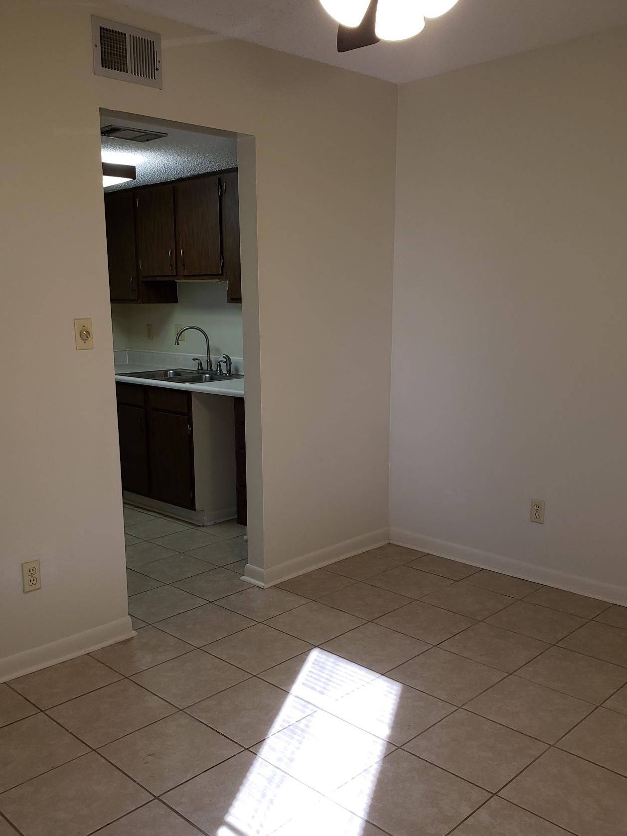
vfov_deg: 58.3
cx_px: 282
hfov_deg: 45.4
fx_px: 749
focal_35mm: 31
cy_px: 447
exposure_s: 1/60
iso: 160
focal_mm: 4.3
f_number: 2.4
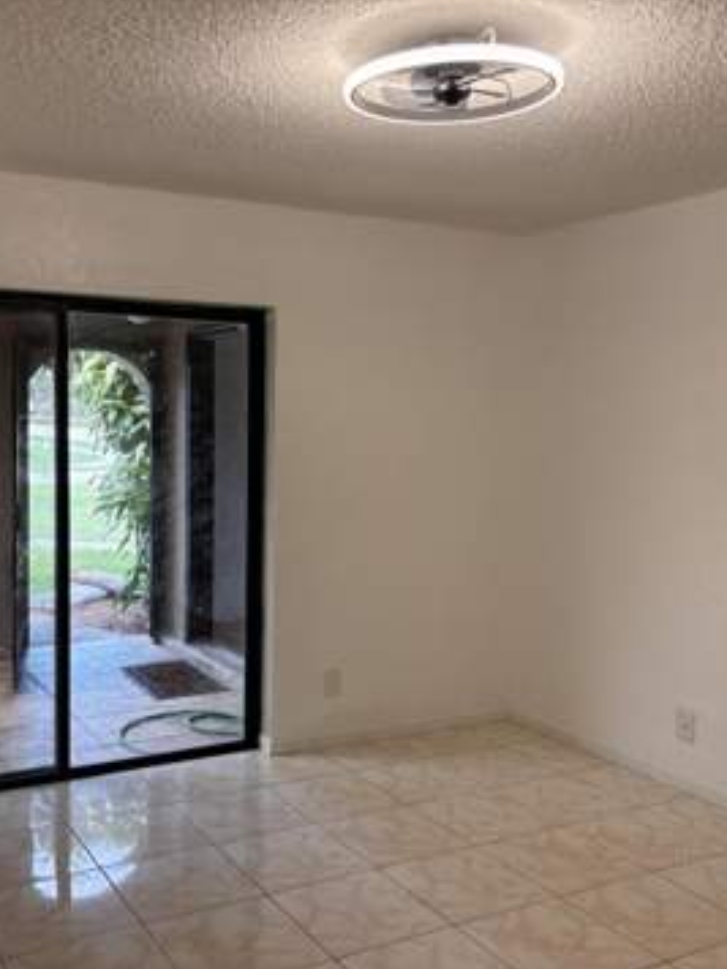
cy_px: 486
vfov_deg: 52.6
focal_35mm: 35
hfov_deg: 40.5
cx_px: 280
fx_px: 980
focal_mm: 5.96
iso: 64
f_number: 1.6
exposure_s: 1/161
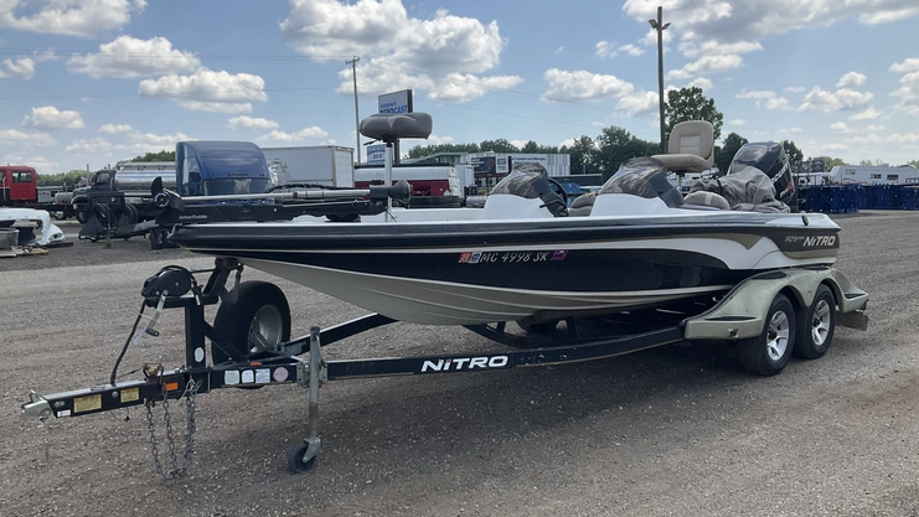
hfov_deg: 61.0
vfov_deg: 36.7
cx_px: 459
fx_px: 780
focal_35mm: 32
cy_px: 252
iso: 25
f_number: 1.8
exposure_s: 1/1848
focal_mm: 3
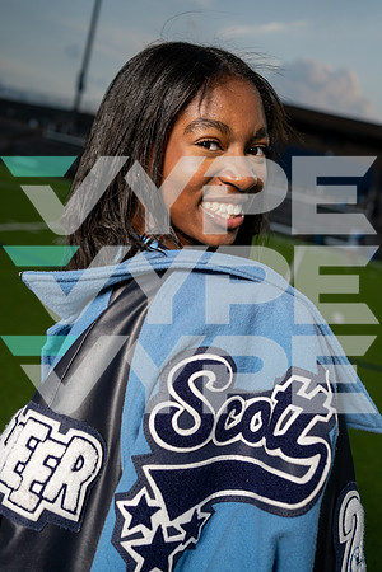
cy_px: 286
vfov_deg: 54.4
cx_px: 191
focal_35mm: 35
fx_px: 557
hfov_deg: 37.9
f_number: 4
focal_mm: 35
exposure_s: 1/250
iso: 400
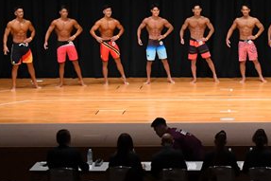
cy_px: 11
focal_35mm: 154
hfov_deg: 13.2
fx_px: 1159
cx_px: 254
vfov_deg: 8.9
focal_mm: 38
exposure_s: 1/400
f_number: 5.6
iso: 4000
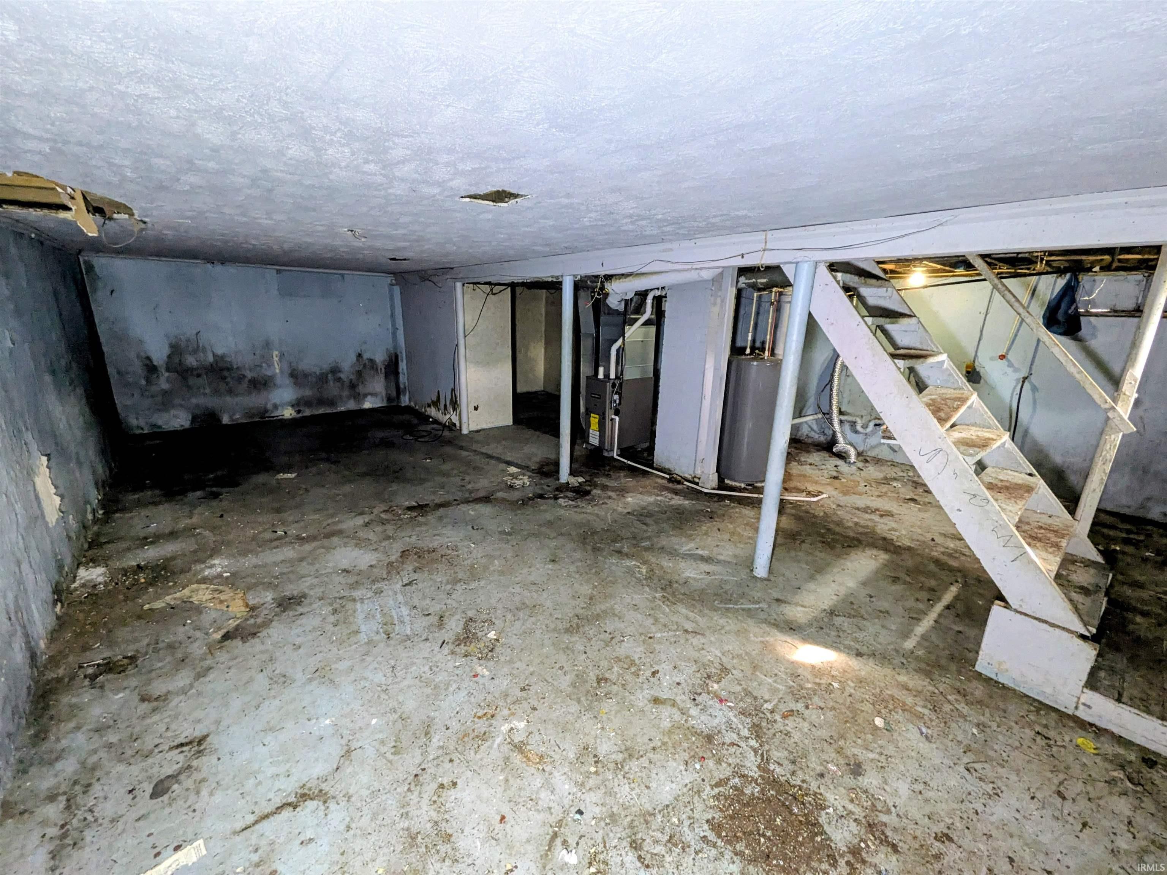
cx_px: 584
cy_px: 438
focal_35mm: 14
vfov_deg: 85.7
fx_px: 472
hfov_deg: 102.1
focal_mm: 1.85
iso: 524
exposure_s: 1/33.9
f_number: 2.2
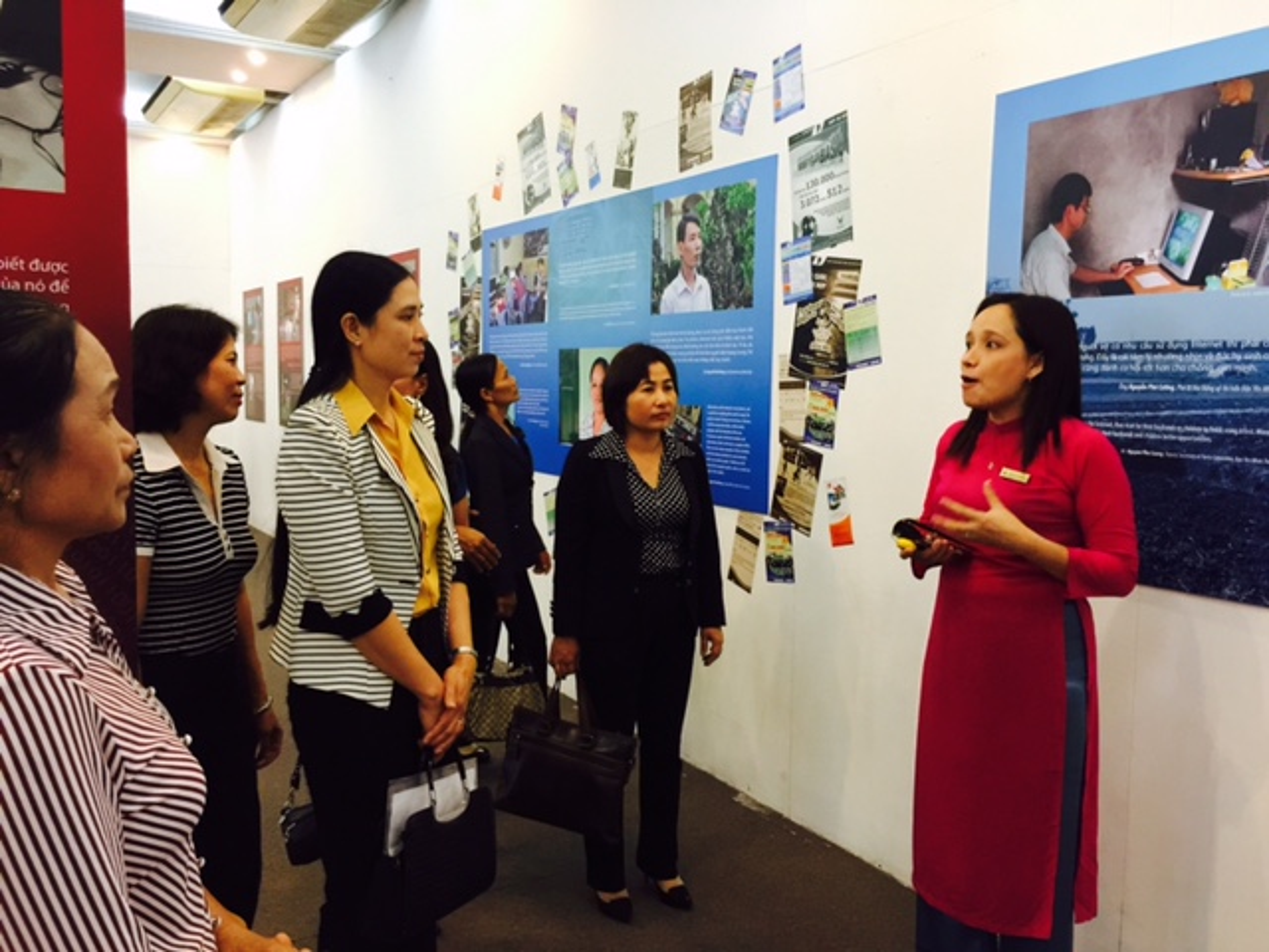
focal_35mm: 29
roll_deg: -1.3
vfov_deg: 48.2
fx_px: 1063
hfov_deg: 61.7
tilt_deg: -4.7
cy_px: 476
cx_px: 634
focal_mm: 4.15
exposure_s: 1/15
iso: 125
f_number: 2.2
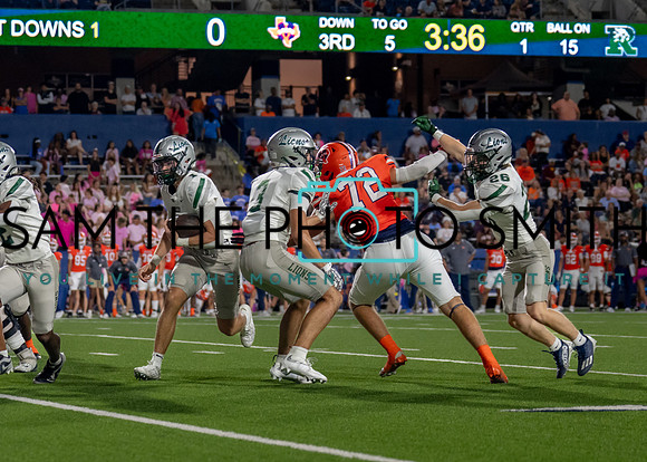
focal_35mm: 145
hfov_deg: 13.8
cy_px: 289
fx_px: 2673
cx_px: 223
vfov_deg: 9.9
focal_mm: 70
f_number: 2.8
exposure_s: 1/1250
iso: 2000
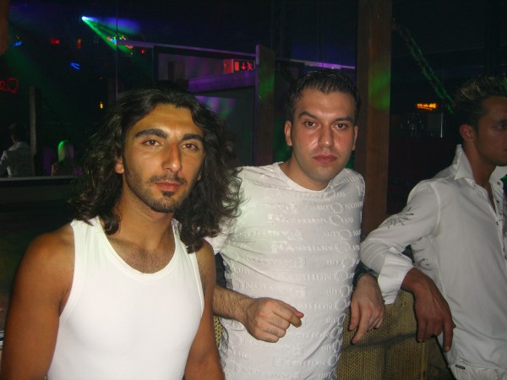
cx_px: 254
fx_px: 557
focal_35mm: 38
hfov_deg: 49.0
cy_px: 190
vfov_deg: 37.7
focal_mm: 7.9
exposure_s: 1/60
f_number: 2.8
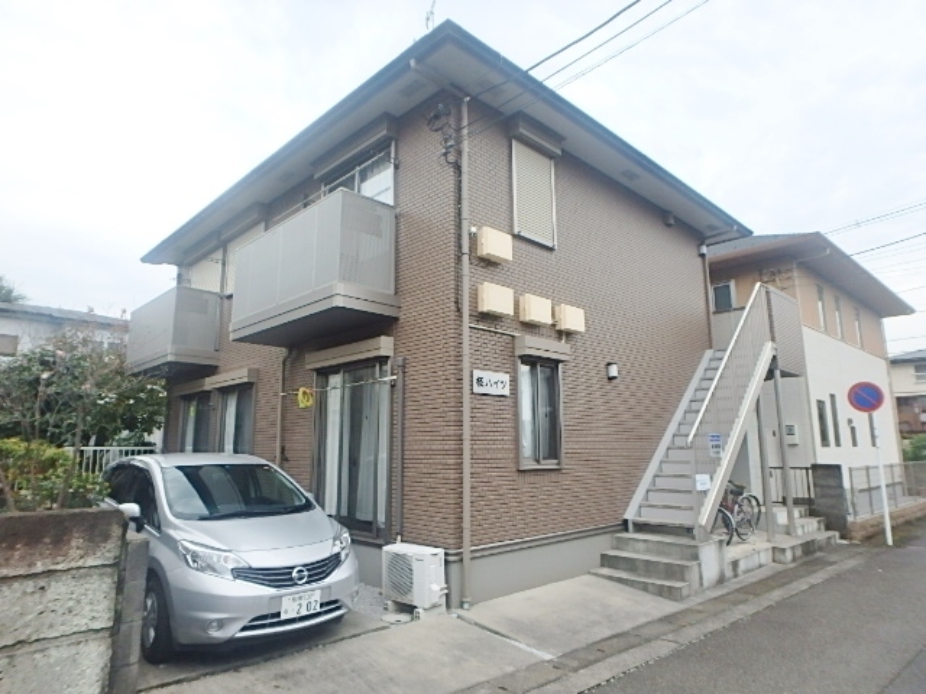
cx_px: 463
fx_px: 562
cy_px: 347
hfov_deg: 79.0
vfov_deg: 63.4
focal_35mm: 21
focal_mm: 3.7
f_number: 3.5
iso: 125
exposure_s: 1/250
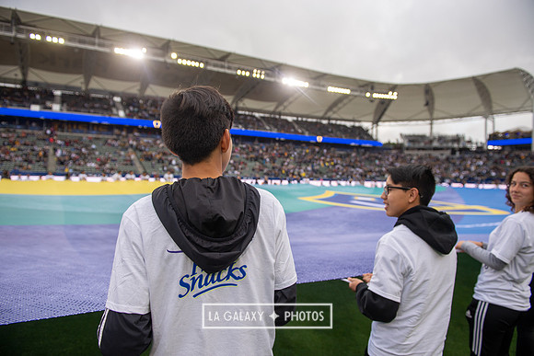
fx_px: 356
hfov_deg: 73.7
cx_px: 267
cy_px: 178
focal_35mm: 24
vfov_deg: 53.2
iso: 500
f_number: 3.5
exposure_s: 1/800
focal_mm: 24
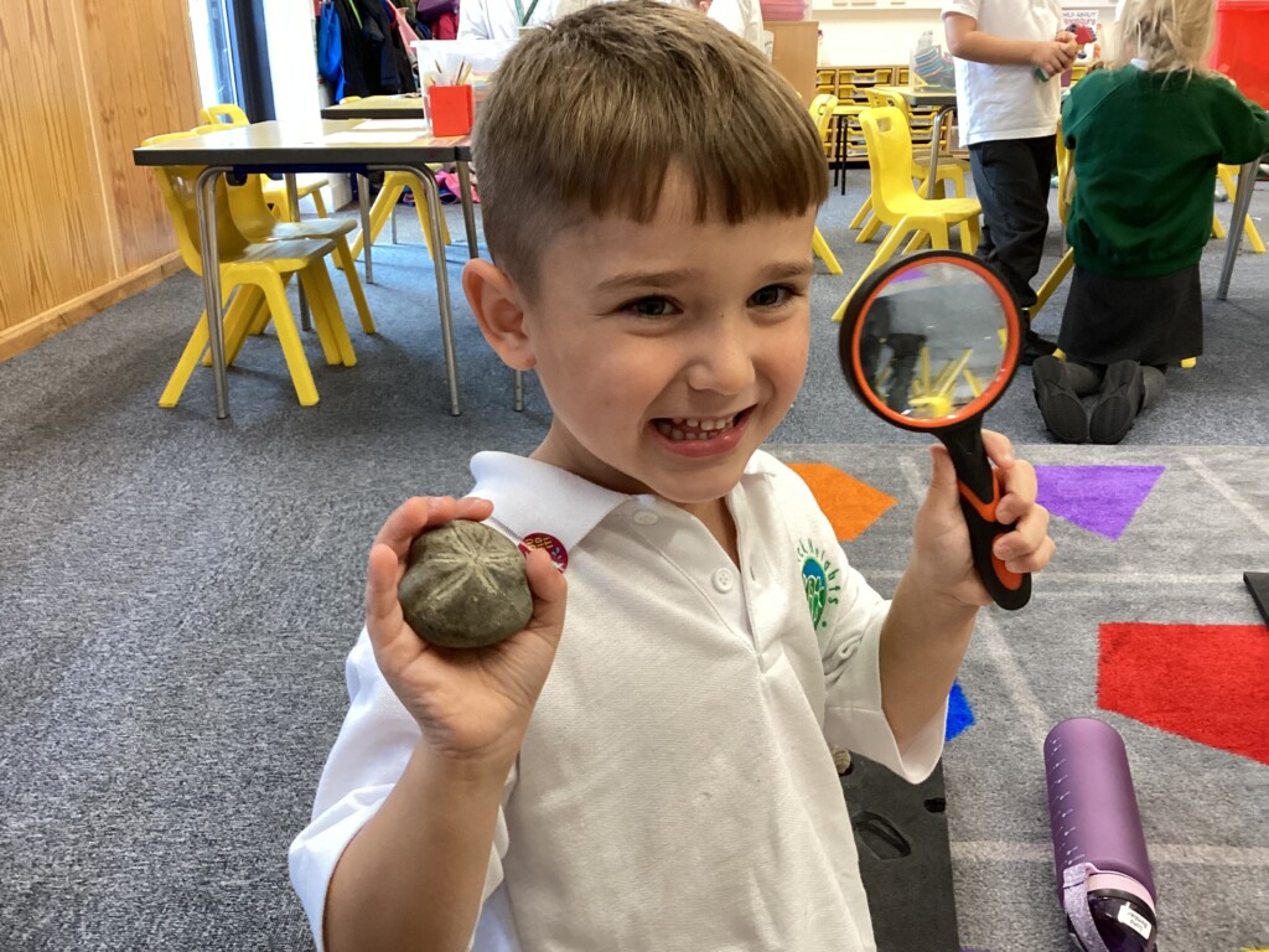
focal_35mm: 31
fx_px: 1136
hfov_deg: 58.4
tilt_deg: -21.3
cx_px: 634
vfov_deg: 45.4
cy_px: 476
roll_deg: +1.2
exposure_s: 1/60
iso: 200
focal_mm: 3.3
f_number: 2.4
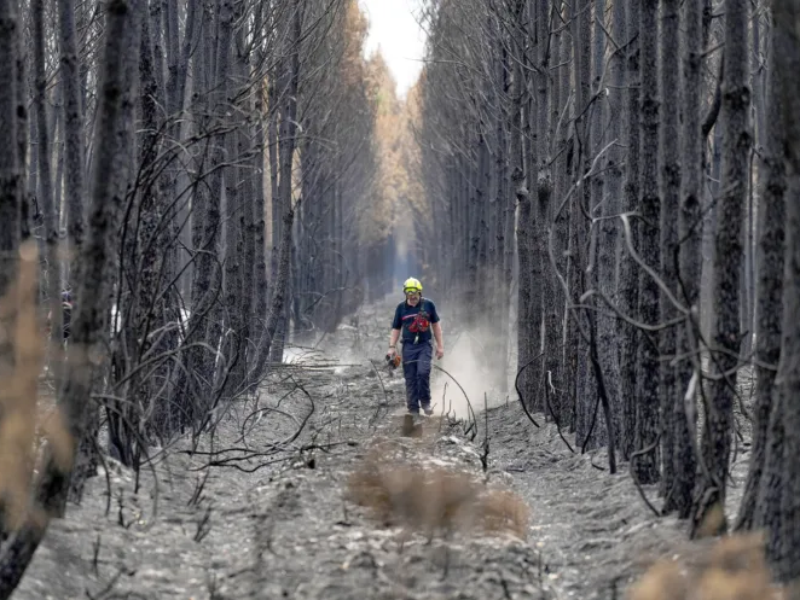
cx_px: 425
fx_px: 4809
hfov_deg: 9.5
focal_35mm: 208
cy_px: 301
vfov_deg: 7.1
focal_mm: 191
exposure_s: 1/1250
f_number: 4
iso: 400
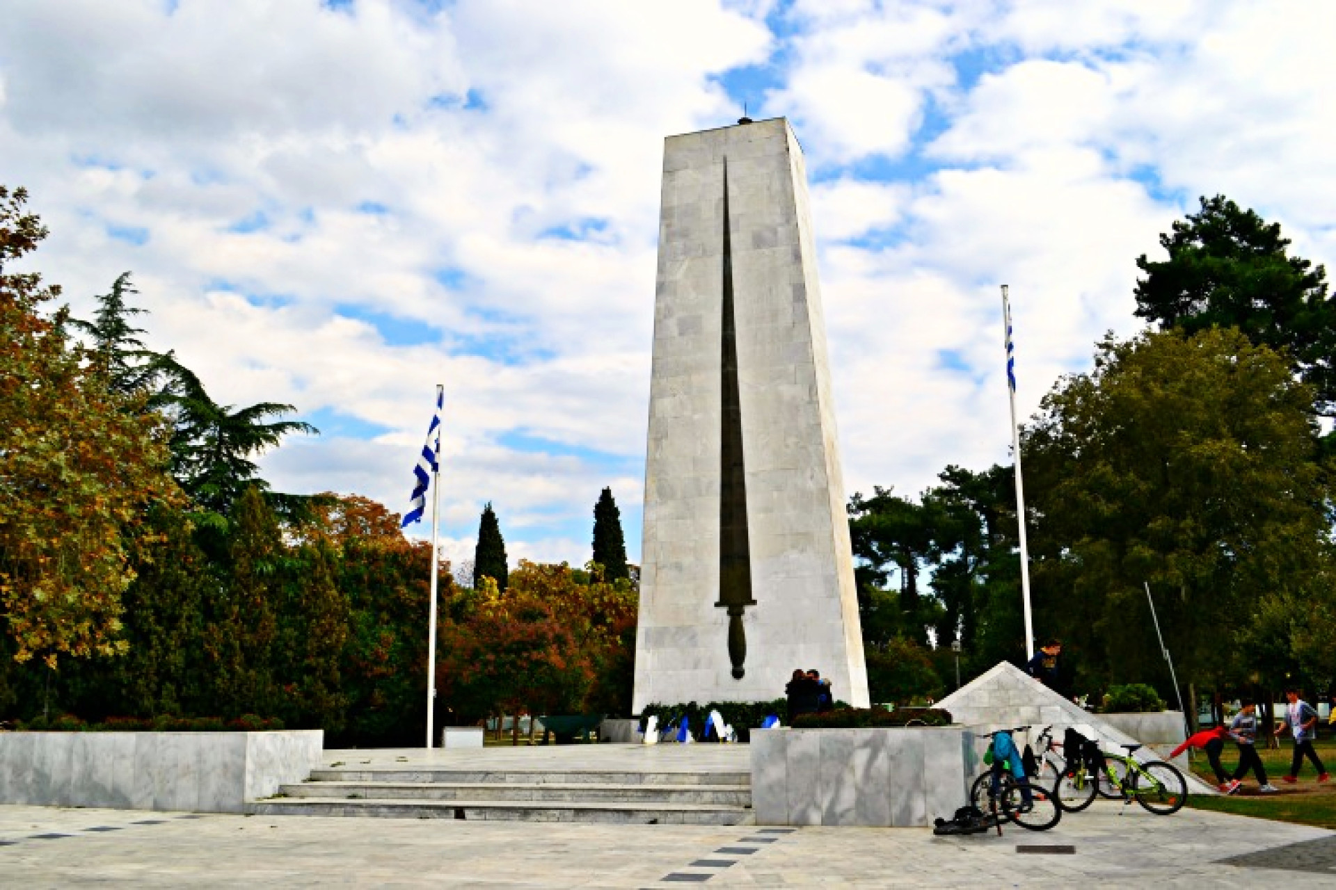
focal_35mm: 30
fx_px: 1113
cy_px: 445
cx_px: 668
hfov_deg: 61.9
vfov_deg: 43.6
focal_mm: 20
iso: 100
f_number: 8
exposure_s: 1/250
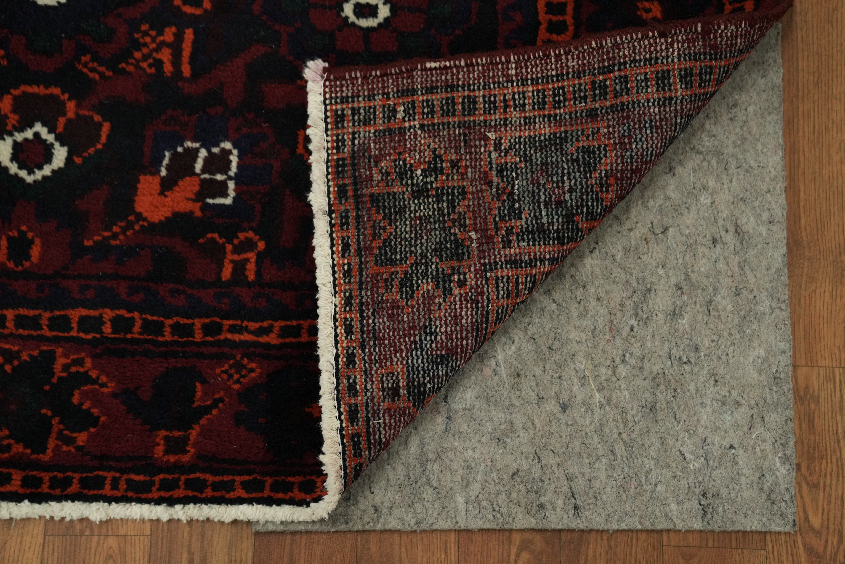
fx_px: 1103
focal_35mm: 47
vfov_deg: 28.6
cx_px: 422
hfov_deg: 41.9
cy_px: 282
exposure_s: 1/125
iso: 2000
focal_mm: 47
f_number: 3.2
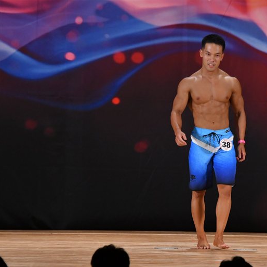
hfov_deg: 5.1
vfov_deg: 5.1
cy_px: 134
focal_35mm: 346
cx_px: 200
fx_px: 3019
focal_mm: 180
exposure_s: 1/400
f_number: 5.6
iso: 3200
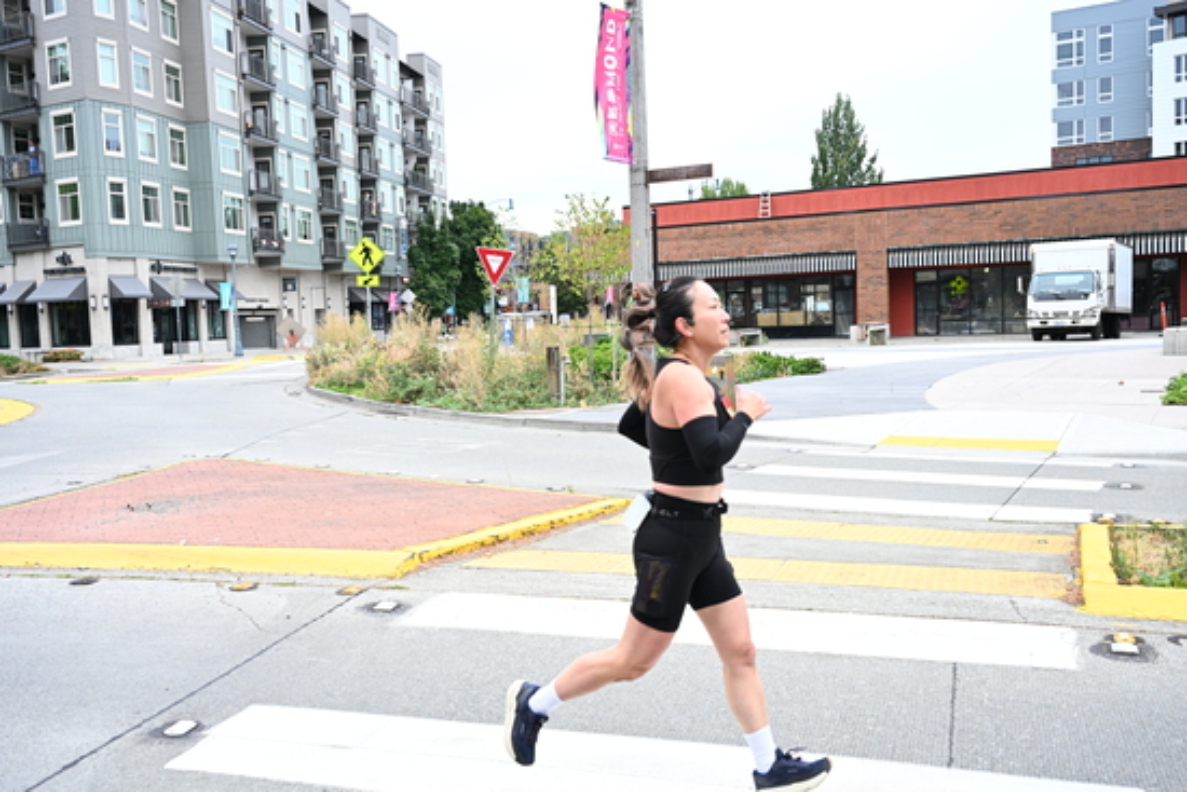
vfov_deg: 39.4
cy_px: 396
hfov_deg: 56.5
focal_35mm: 34
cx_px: 594
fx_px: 1105
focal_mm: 33.5
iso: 2000
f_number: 4
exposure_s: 1/800
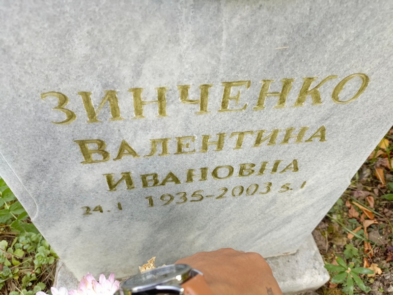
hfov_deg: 69.4
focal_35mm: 25
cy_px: 148
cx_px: 196
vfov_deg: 54.9
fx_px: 284
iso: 139
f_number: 1.69
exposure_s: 1/100
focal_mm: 4.76
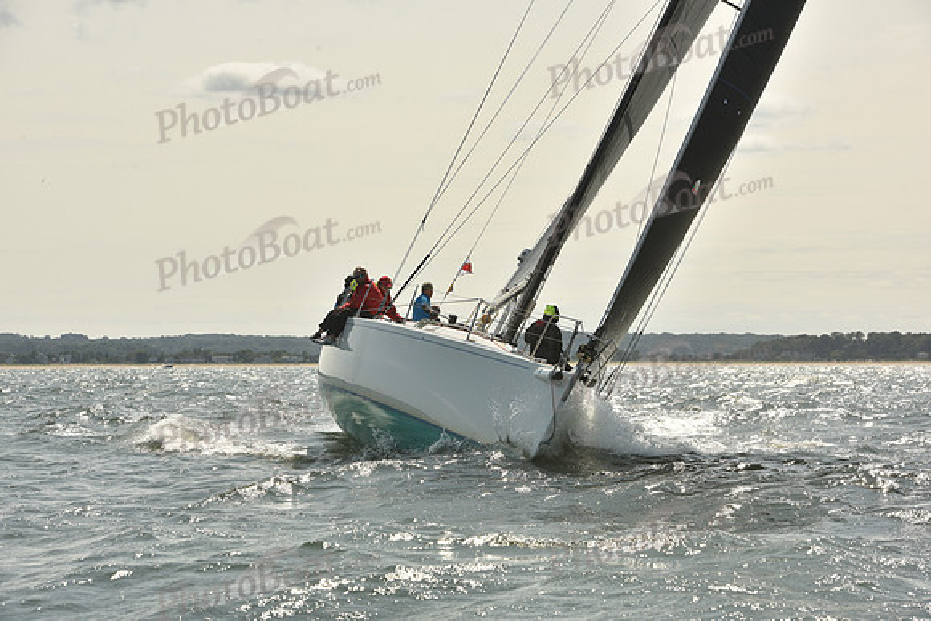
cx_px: 466
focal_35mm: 130
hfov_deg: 15.8
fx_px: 3363
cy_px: 310
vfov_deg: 10.6
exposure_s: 1/800
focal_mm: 130
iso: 250
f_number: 11
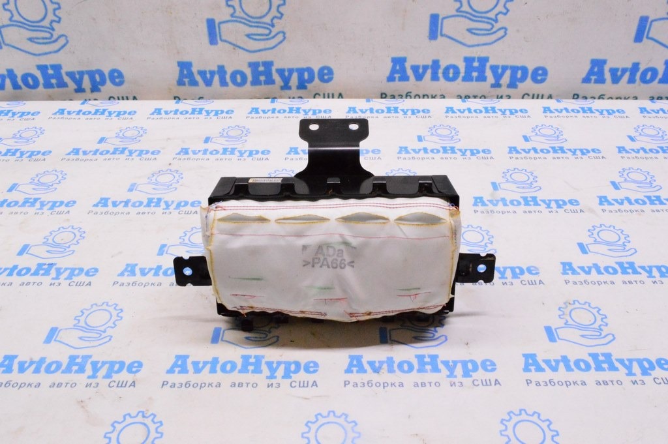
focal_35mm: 33
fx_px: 612
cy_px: 222
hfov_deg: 57.3
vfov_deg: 39.9
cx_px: 334
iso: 6400
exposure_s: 1/30
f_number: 25
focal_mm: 22
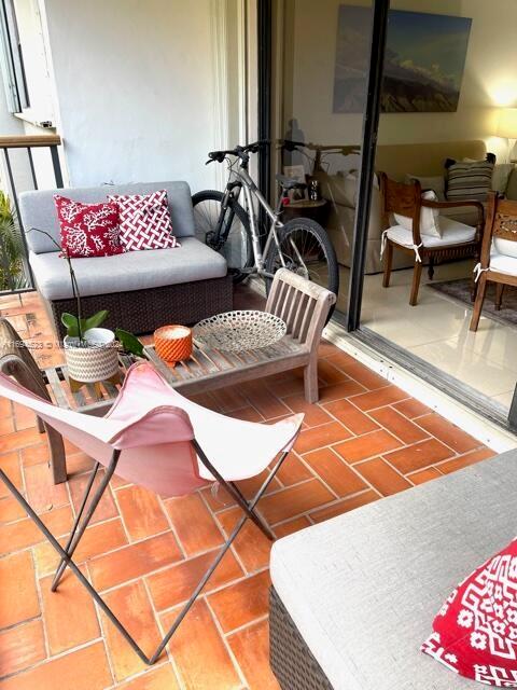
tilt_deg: -26.4
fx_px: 518
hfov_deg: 53.1
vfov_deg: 67.3
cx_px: 258
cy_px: 345
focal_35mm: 26
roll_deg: -0.1
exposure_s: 1/121
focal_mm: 5.1
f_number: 1.6
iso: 64
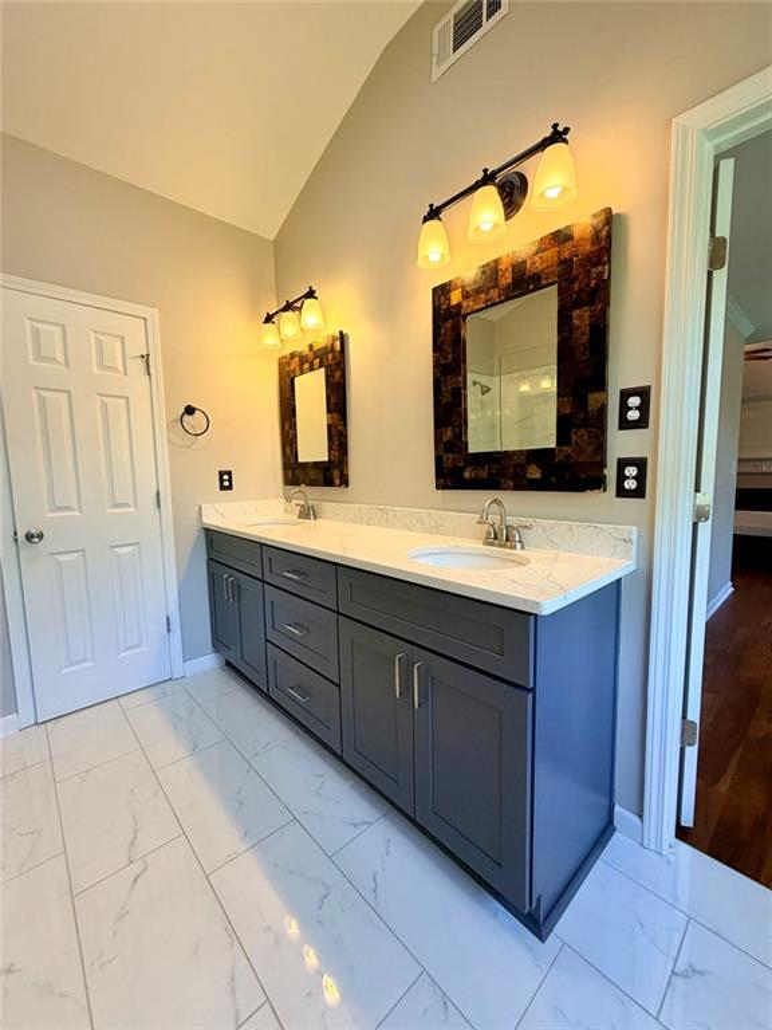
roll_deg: +0.4
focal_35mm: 14
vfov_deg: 102.1
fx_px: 416
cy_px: 515
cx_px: 386
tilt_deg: -6.7
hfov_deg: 85.7
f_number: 2.2
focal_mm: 2.22
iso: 160
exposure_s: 1/120
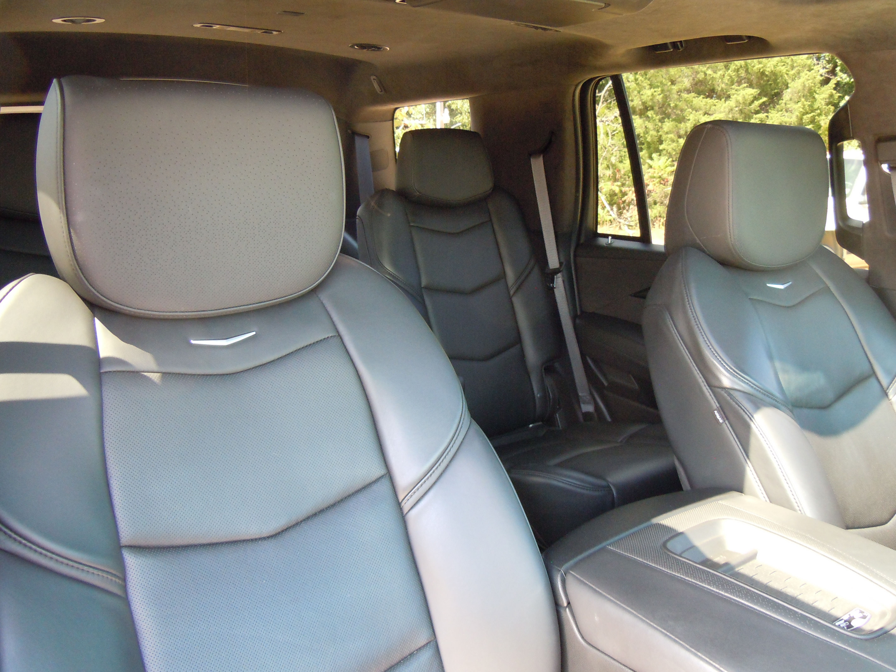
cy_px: 336
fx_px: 777
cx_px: 448
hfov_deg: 60.0
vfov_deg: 46.8
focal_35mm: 30
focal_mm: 5.4
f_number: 3.5
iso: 400
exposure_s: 1/40
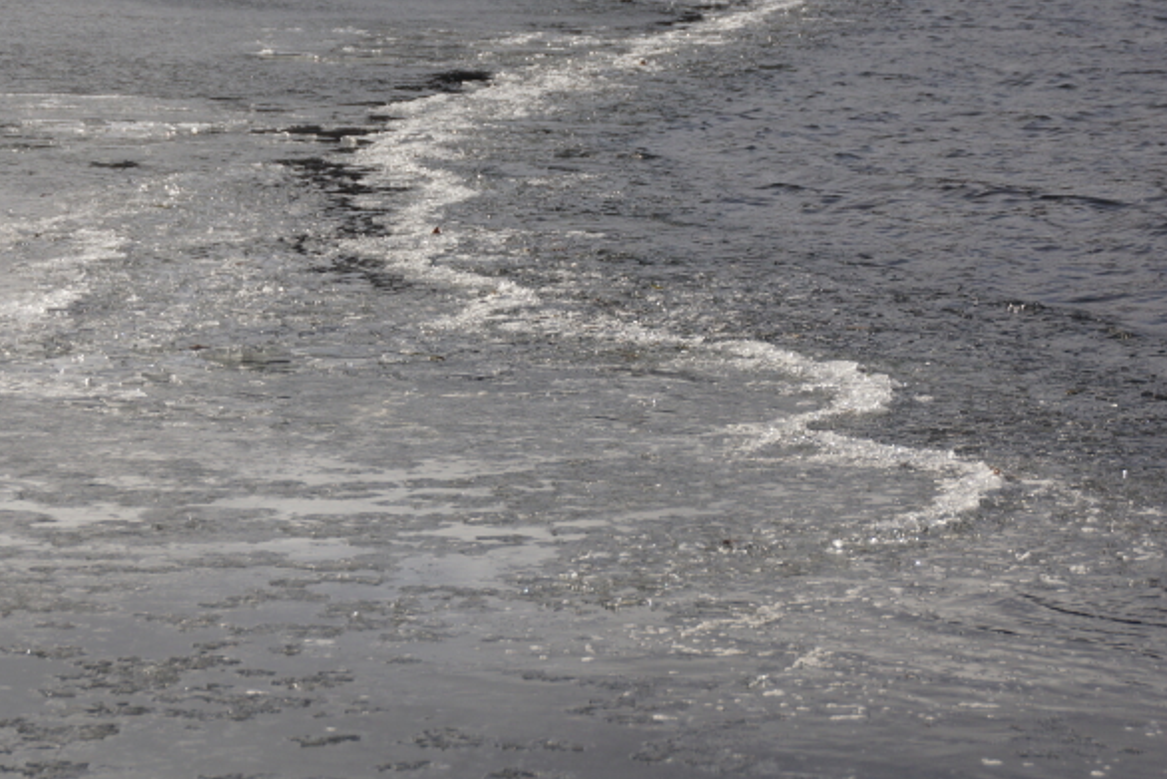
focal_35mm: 179
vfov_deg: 7.7
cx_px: 548
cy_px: 225
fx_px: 5804
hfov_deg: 11.5
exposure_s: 1/200
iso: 100
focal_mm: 70
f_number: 6.3
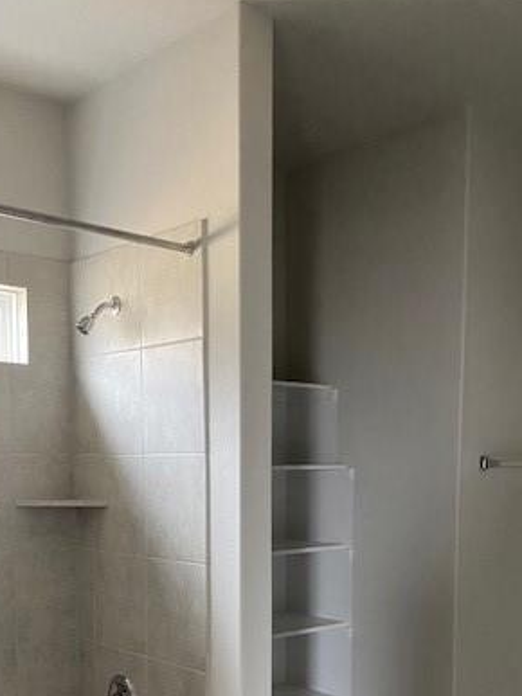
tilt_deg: -6.8
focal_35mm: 43
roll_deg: +0.5
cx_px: 292
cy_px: 552
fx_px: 865
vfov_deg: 42.0
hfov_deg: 33.5
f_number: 1.8
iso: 640
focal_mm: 4.25
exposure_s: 1/32
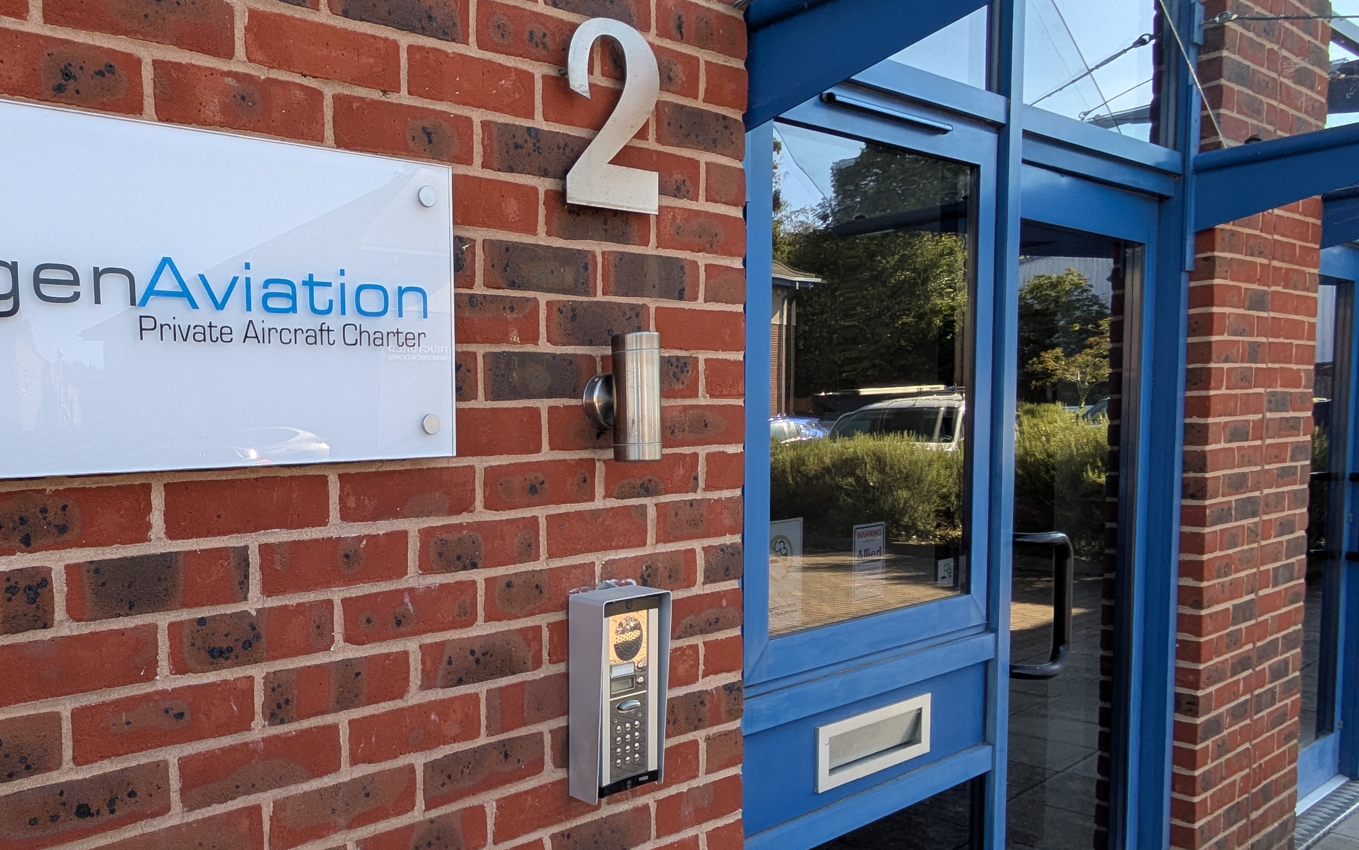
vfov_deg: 47.4
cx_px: 282
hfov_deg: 64.5
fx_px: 963
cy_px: 494
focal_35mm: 26
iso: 48
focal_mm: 1.83
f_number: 2.2
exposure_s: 1/299
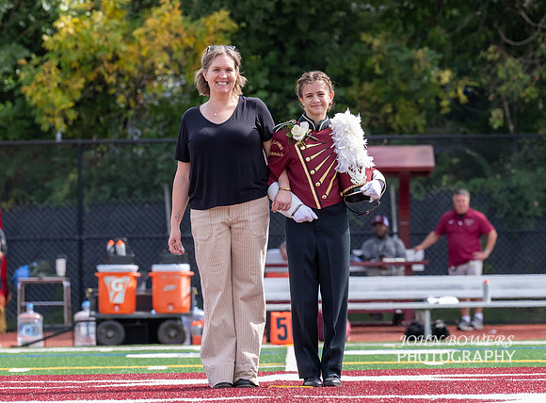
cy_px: 156
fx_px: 4964
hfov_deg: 6.3
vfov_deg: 4.6
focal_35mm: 317
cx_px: 292
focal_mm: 200
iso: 560
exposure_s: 1/1000
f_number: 5.6
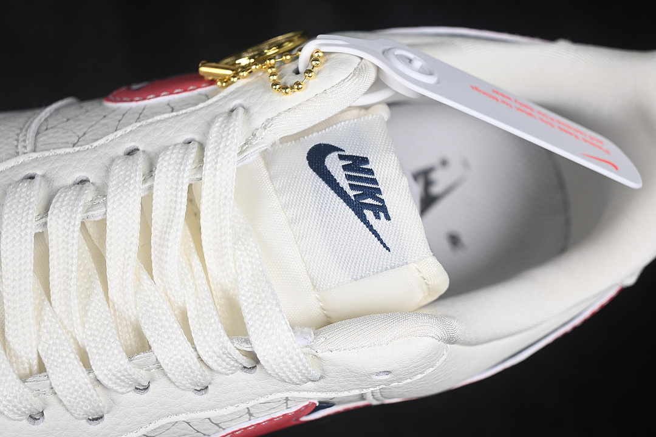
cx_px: 328
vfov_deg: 18.2
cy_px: 218
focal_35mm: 75
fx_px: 1367
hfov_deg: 27.0
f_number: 7.1
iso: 160
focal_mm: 50
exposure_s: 1/80
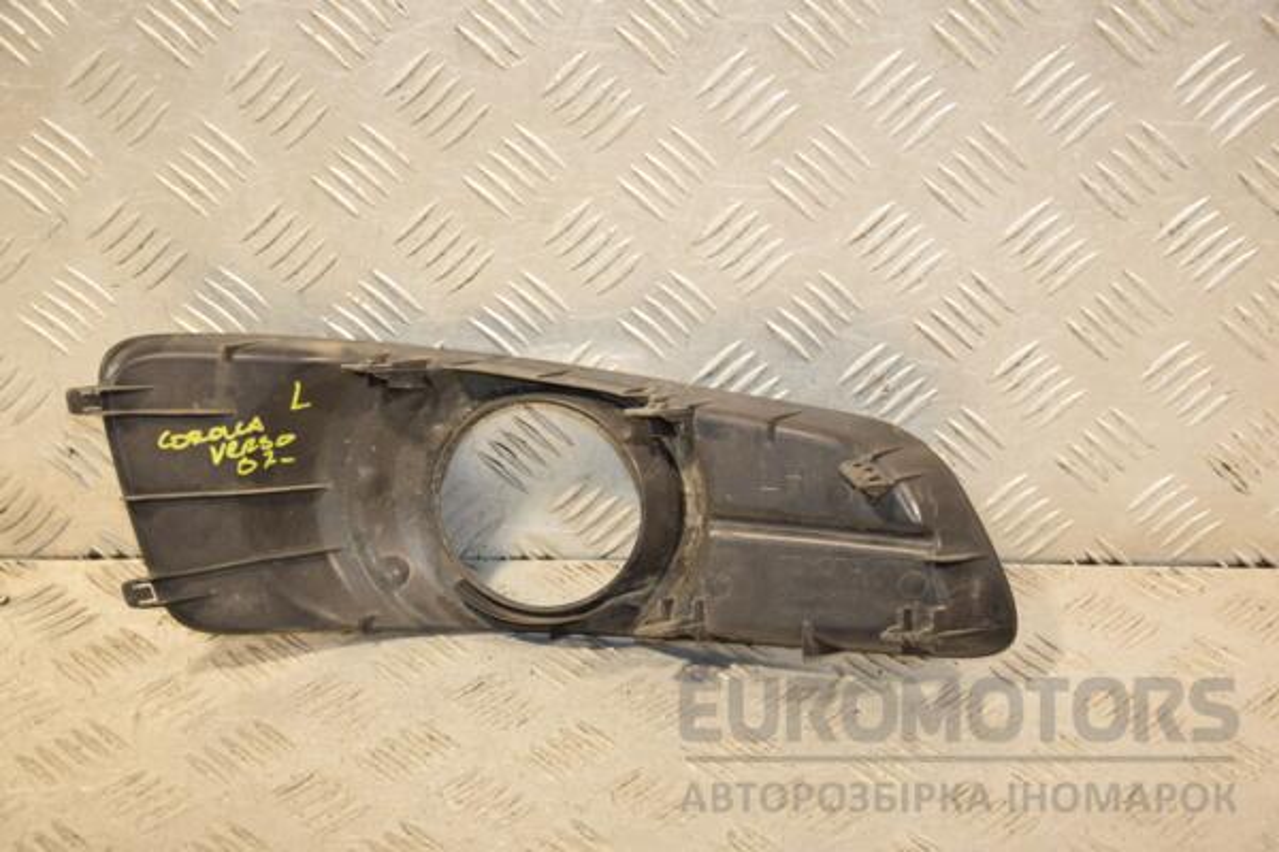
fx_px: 2558
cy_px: 426
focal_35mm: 72
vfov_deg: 18.9
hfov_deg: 28.1
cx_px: 640
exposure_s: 1/200
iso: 800
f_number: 5.6
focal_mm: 48
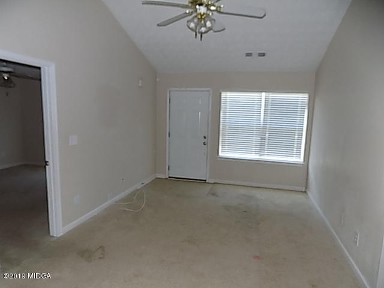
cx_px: 192
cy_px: 144
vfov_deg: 58.9
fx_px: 255
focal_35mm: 23
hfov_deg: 73.9
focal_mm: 4
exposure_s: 1/30
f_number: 3.1
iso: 200
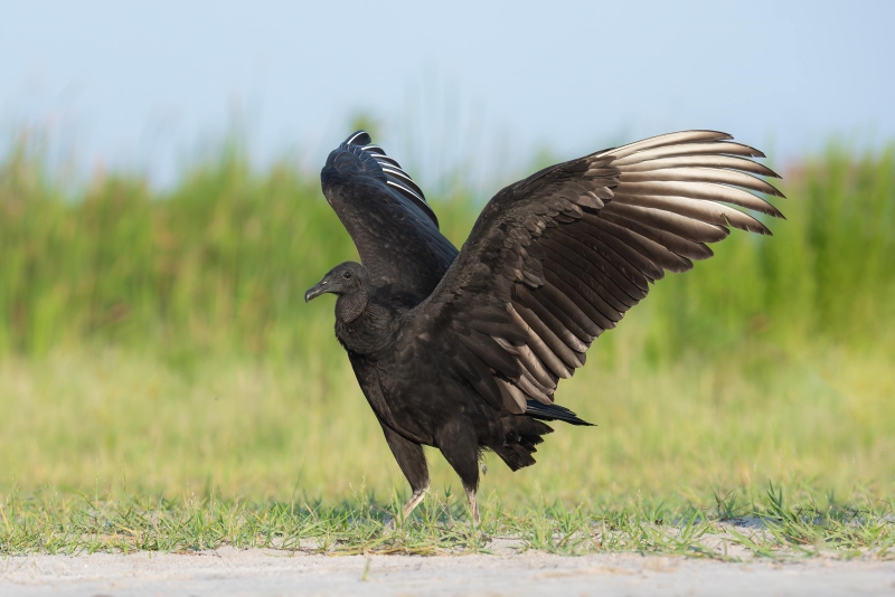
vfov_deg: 4.7
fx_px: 7212
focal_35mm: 290
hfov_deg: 7.1
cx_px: 448
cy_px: 298
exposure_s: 1/2500
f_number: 6.3
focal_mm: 290
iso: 2000
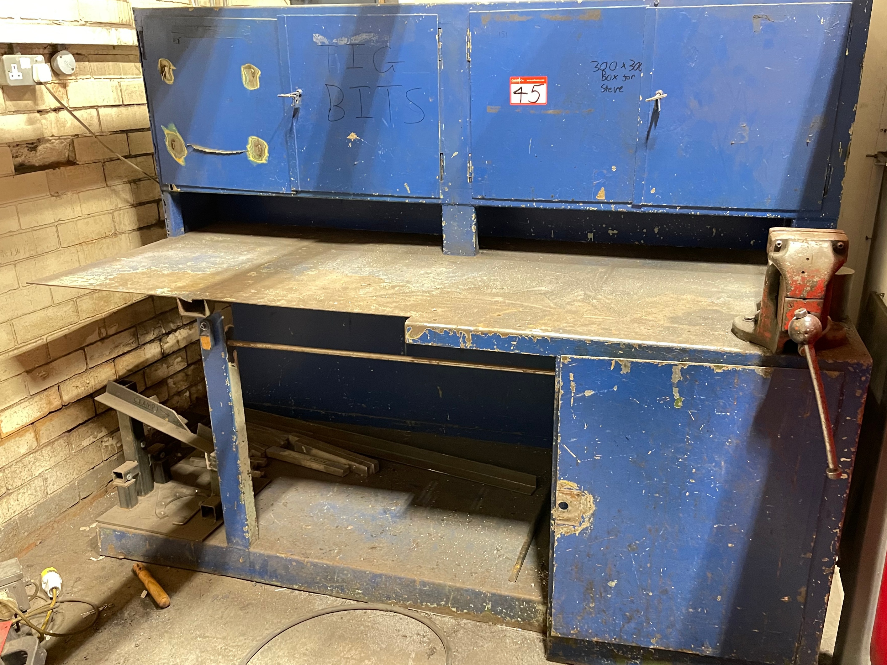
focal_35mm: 30
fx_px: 769
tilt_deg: -20.8
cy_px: 352
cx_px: 493
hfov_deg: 59.8
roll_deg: +0.2
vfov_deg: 46.8
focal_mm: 5.1
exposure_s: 1/26
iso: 1000
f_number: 1.6
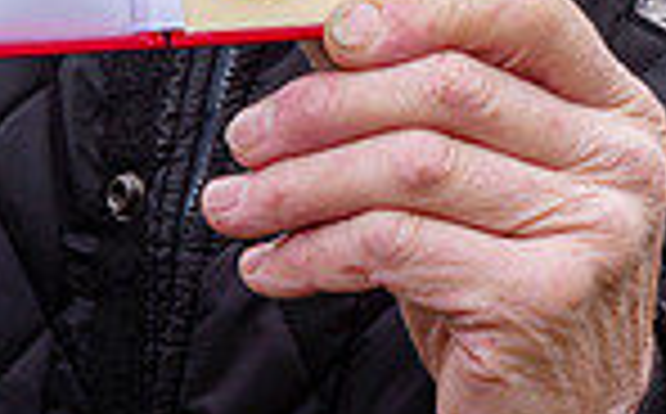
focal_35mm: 387
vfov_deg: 3.3
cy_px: -490
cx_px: 324
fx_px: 7014
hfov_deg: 5.4
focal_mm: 60
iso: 200
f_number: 6.3
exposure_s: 1/200
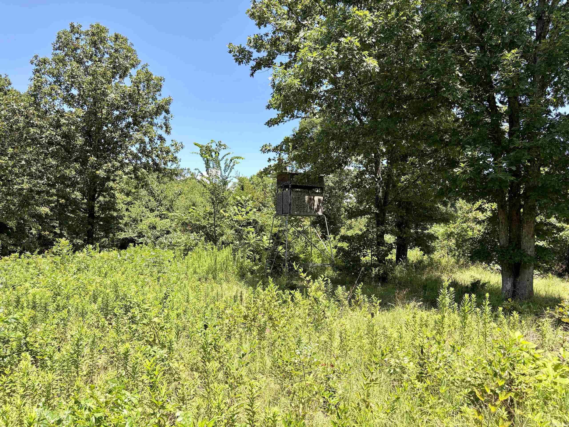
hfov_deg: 67.3
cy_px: 214
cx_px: 284
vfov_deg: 53.1
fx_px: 427
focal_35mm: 26
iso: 50
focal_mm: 5.96
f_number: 1.6
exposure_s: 1/1239
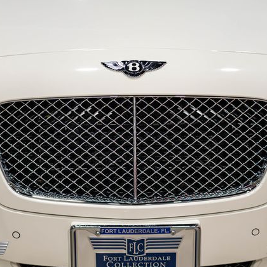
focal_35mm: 79
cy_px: 135
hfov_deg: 21.9
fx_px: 689
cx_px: 134
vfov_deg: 21.9
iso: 1250
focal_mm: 61
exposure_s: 1/60
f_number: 4
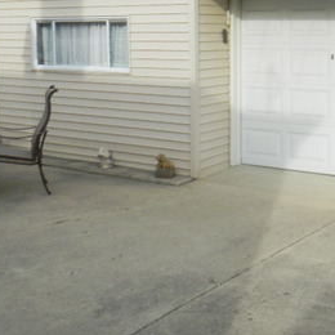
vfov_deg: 27.6
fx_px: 668
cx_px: 253
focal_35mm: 61
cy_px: 72
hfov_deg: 27.8
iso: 183
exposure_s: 1/1000
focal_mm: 5
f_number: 3.9
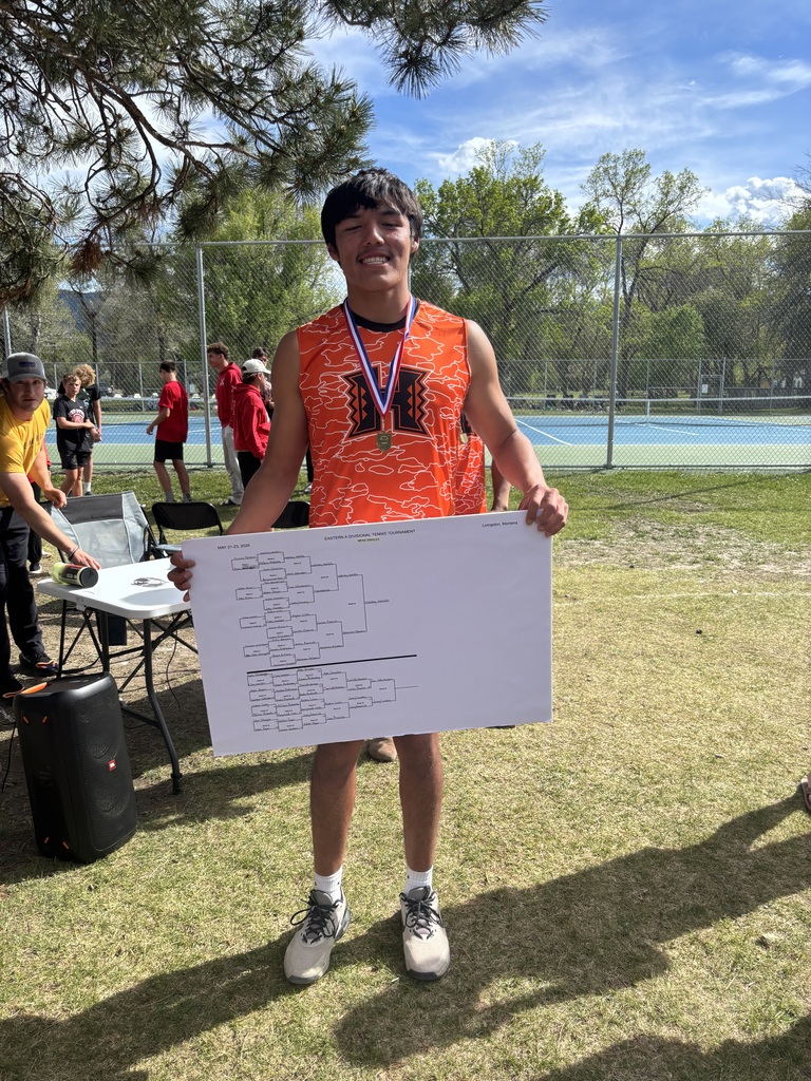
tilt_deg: -11.5
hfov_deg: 53.1
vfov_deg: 67.3
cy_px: 540
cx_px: 406
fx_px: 812
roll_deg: +1.3
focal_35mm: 26
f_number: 1.6
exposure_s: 1/1984
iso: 50
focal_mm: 5.96
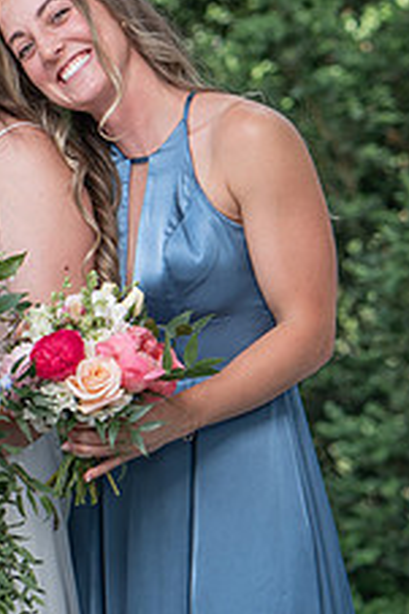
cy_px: 182
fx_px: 3908
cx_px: -91
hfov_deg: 6.0
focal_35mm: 229
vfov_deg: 9.0
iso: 64
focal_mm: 85
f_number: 2.8
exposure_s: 1/500
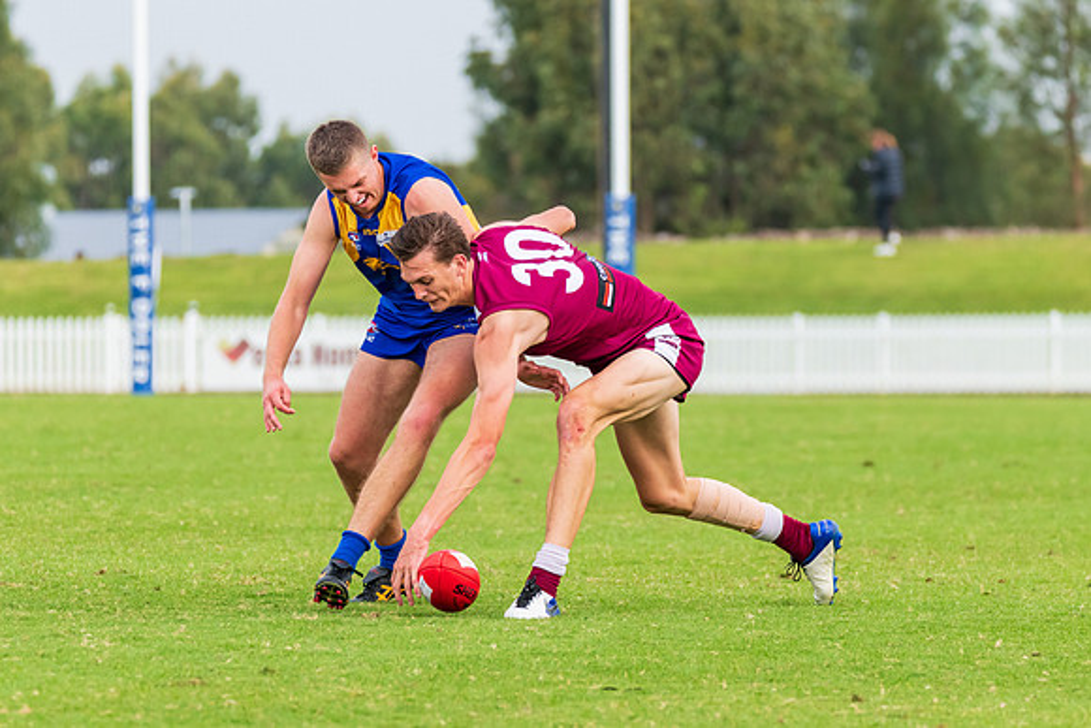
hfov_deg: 5.7
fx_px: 11023
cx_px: 605
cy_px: 347
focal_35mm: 364
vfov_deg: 3.8
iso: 800
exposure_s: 1/1000
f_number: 5.6
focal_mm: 280
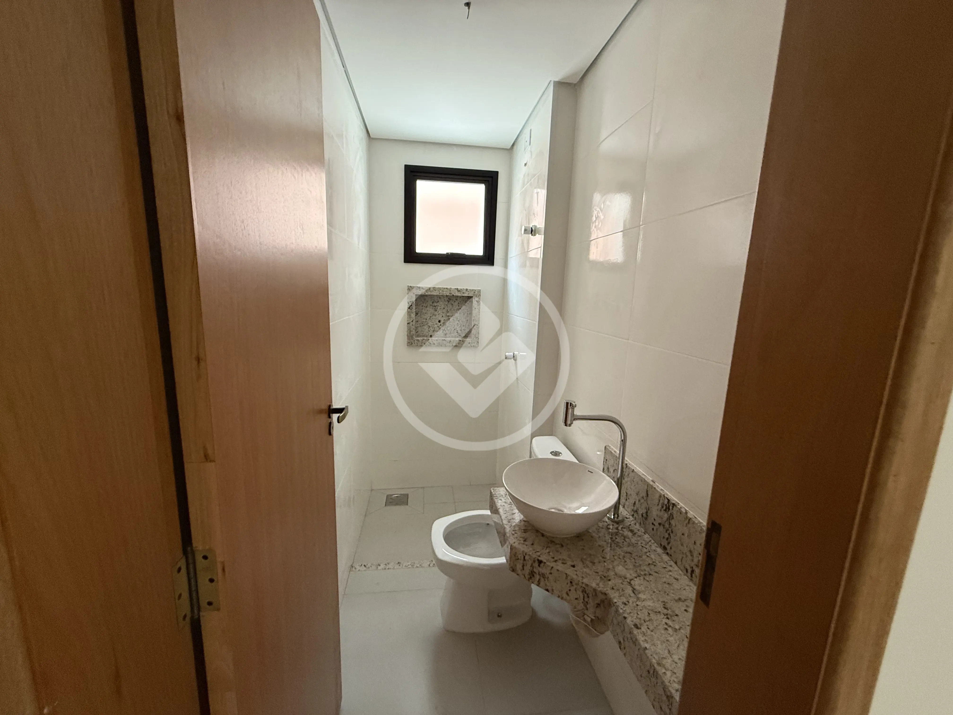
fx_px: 385
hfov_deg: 102.1
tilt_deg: -9.8
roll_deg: -2.6
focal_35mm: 14
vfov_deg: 85.7
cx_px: 476
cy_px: 358
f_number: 2.2
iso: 320
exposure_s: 1/63
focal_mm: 2.22
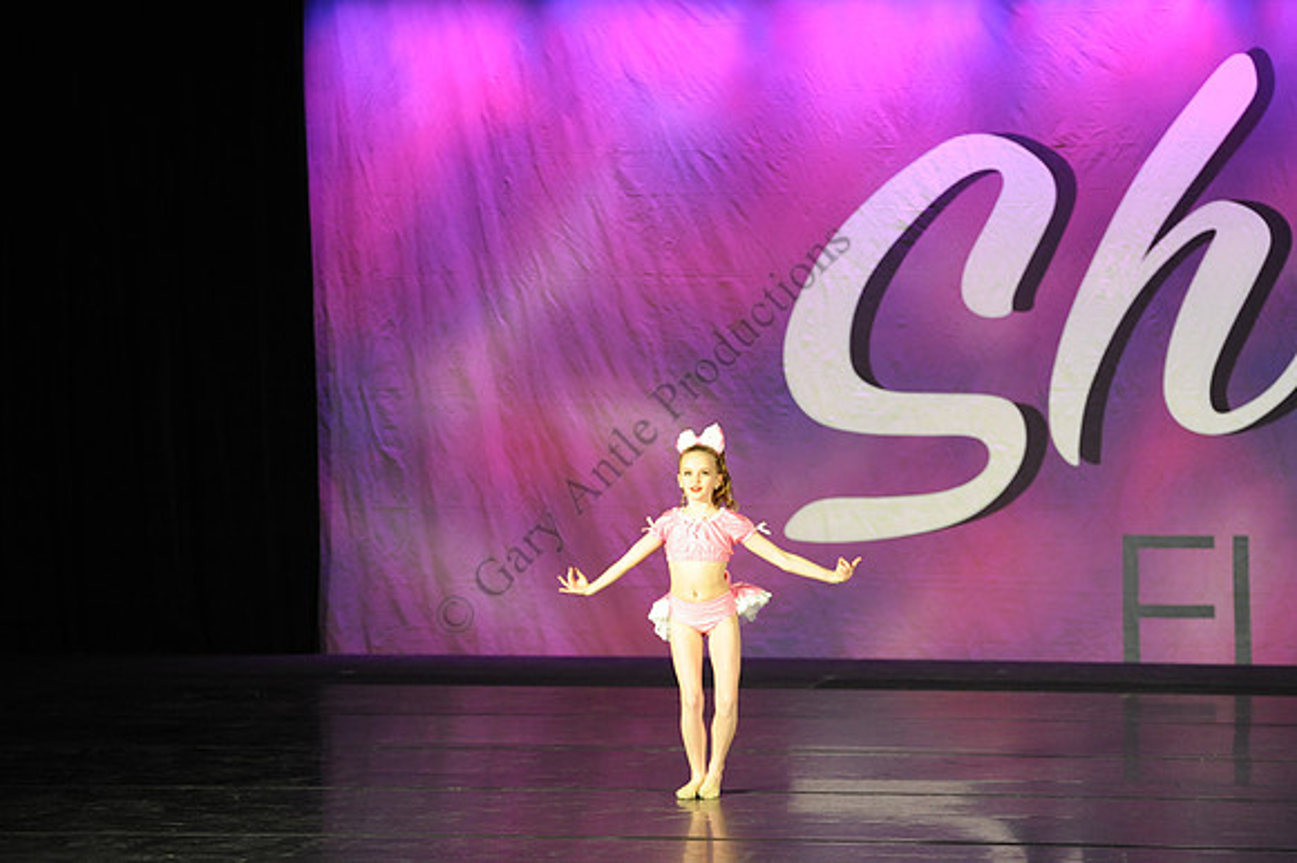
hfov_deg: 16.4
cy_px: 432
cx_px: 648
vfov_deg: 11.0
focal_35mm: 125
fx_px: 4501
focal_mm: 125
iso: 2500
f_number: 2.8
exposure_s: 1/400
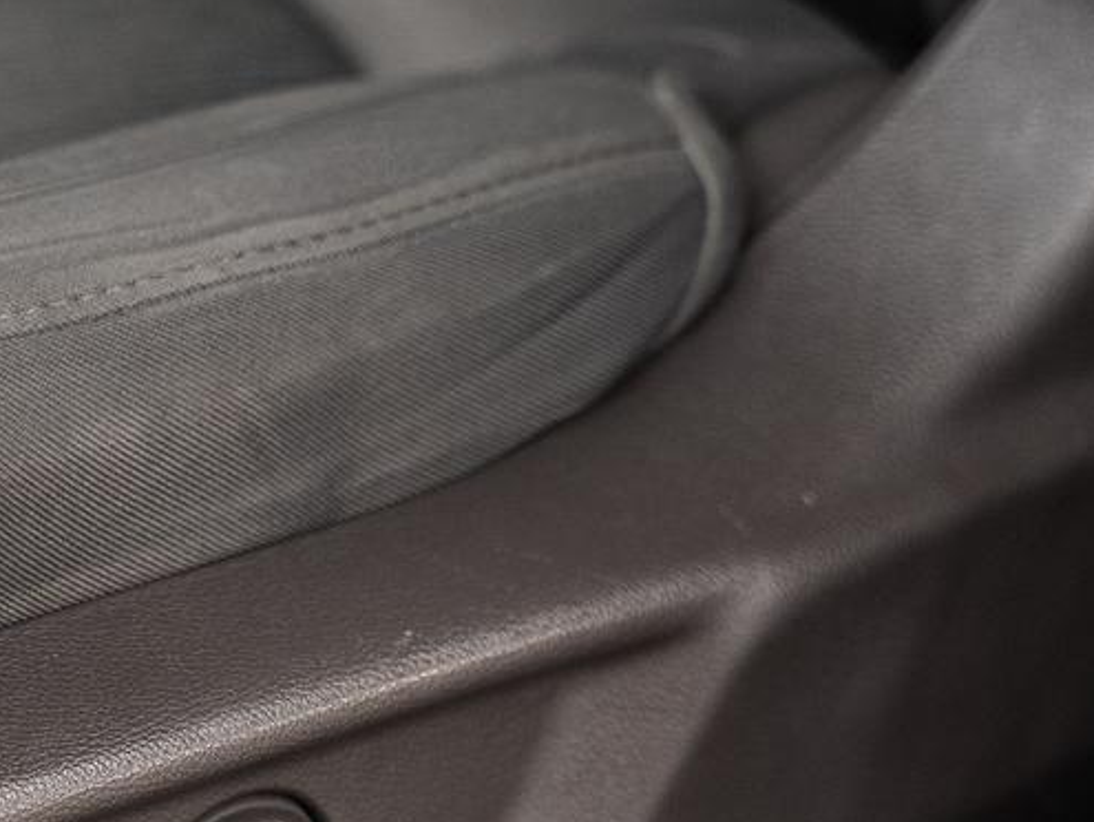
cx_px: -115
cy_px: 1025
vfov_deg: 8.5
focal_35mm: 173
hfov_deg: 11.3
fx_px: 5471
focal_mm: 61.9
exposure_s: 1/40
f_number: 3.2
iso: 800
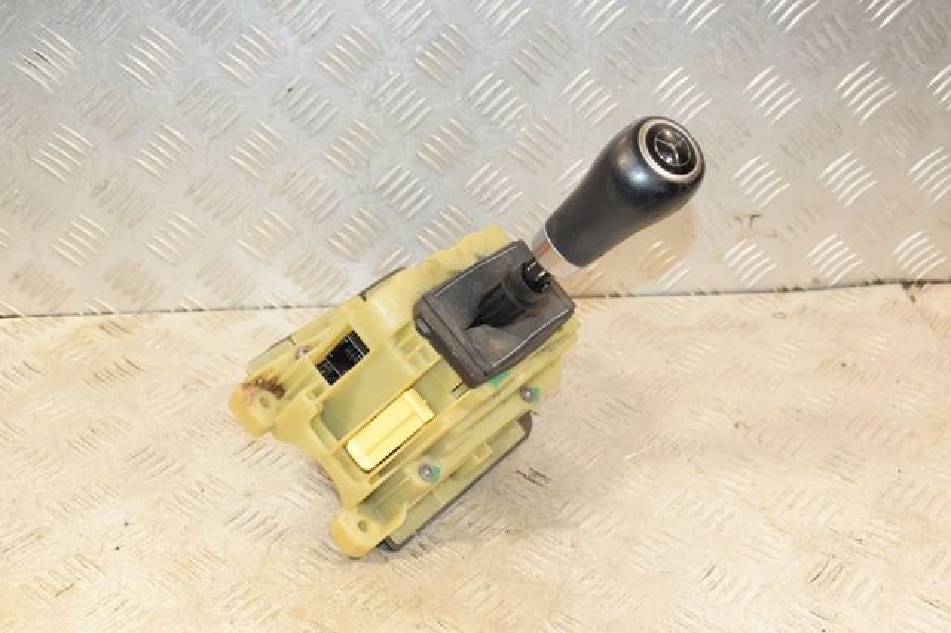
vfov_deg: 26.5
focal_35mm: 51
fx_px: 1346
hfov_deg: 38.9
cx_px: 476
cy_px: 316
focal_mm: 34
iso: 1600
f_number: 6.3
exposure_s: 1/200
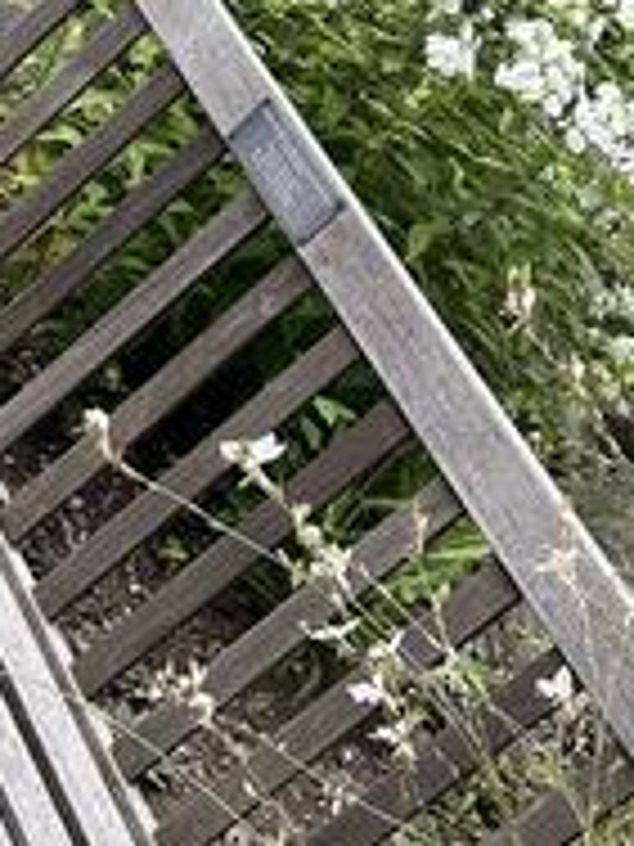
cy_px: 495
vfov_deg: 20.2
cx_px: 83
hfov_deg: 15.1
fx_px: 2369
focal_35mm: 97
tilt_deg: -23.8
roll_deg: -41.3
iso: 50
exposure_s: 1/808
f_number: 1.5
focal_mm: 5.7
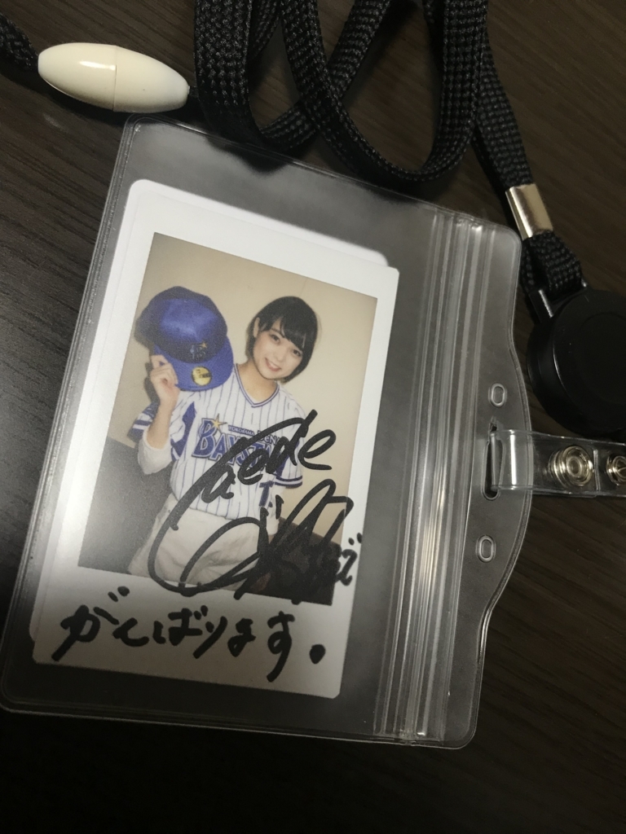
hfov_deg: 49.7
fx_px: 675
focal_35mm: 28
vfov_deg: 63.4
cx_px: 313
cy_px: 417
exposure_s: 1/20
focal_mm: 3.99
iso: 40
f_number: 1.8
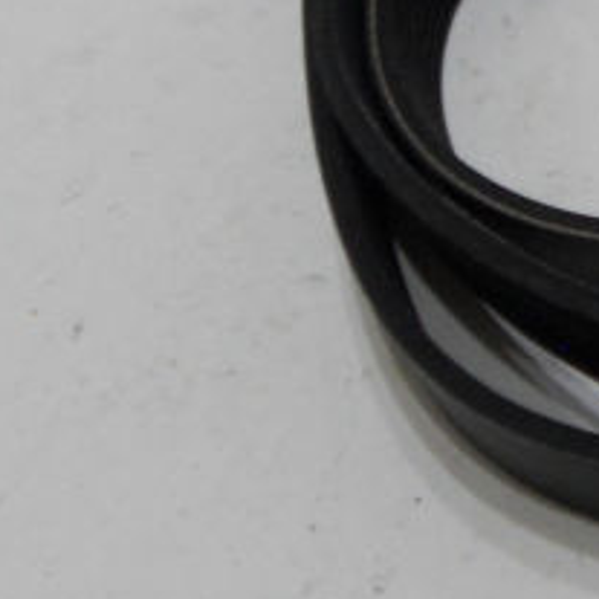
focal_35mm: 162
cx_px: 1230
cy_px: -385
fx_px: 3172
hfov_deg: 9.9
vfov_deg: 10.3
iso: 100
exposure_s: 1/30
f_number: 3.9
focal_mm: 6.9
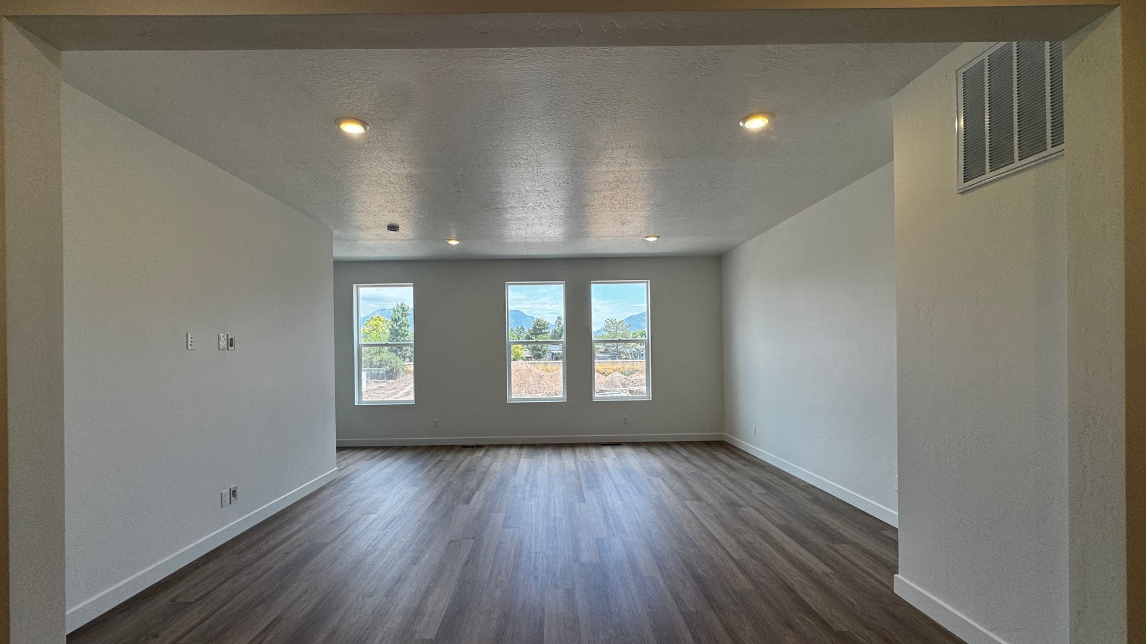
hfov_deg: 99.3
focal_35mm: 16
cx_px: 556
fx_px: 486
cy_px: 354
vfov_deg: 66.9
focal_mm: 2.22
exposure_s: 1/200
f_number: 2.2
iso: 40
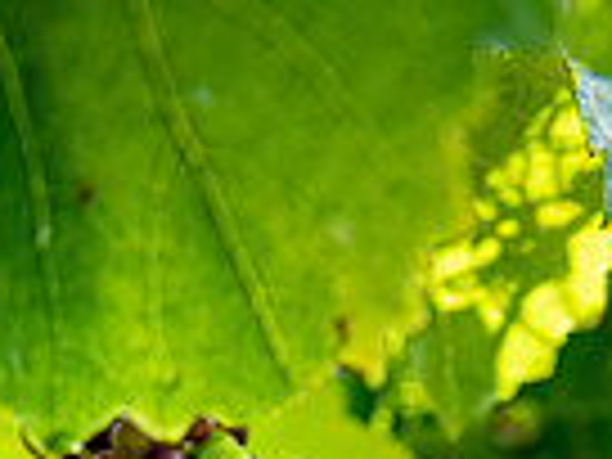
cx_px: -50
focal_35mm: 92
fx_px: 1627
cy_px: 940
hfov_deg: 20.4
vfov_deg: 13.5
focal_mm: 29
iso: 500
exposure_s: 1/1600
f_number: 5.6
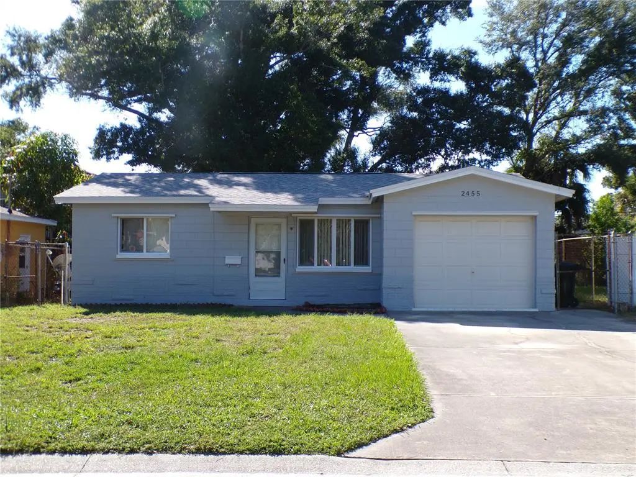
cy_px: 238
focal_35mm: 42
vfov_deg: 34.3
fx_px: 772
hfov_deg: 44.8
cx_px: 318
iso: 100
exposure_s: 1/550
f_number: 3.4
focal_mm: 7.6
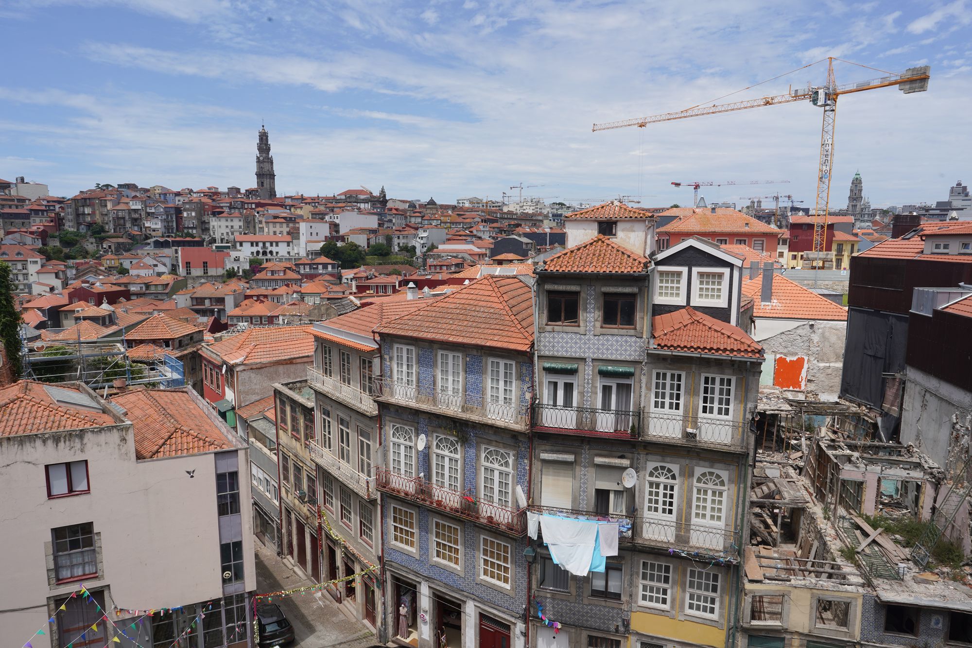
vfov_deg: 53.1
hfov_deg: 73.7
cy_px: 324
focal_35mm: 24
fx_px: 648
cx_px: 486
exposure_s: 1/100
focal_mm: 24
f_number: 18
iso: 100
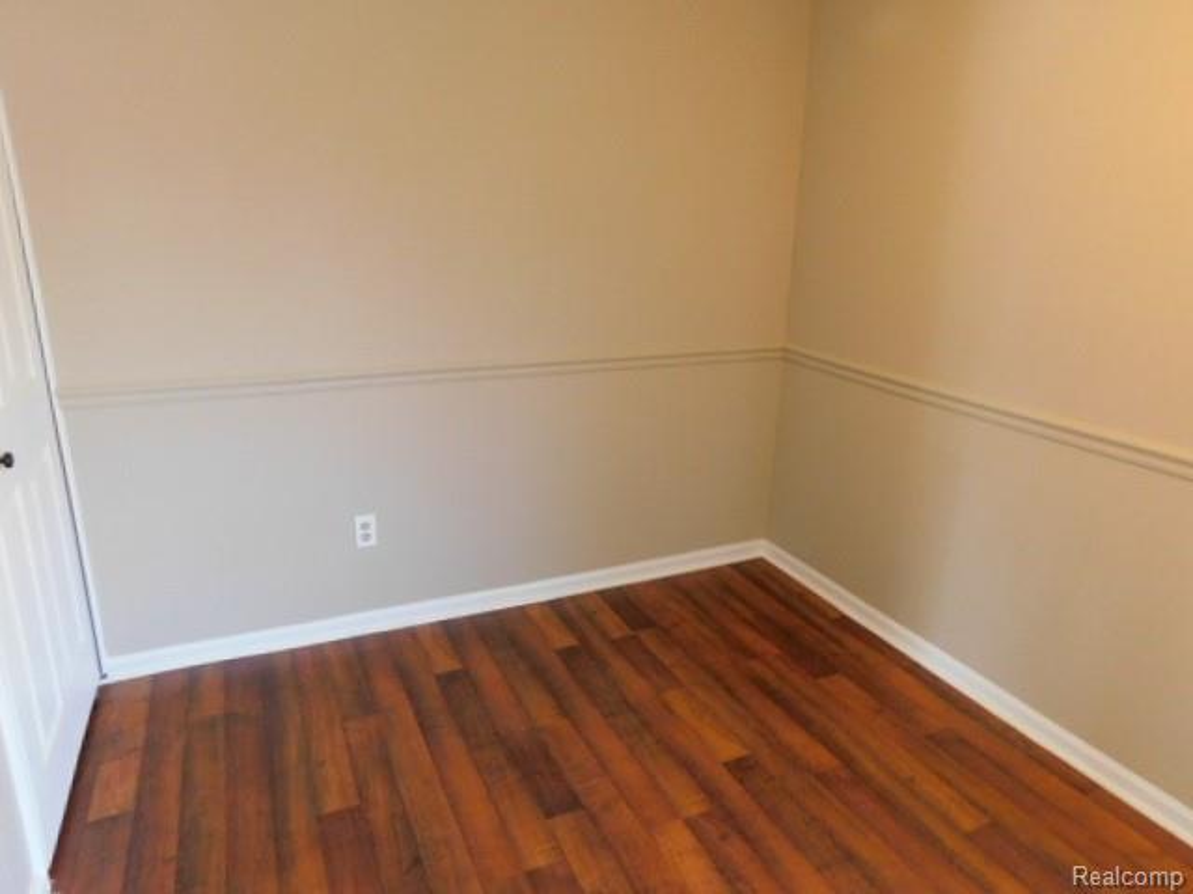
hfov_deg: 73.9
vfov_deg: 58.9
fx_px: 793
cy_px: 447
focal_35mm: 23
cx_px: 596
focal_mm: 4
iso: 400
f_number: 3
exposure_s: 1/25
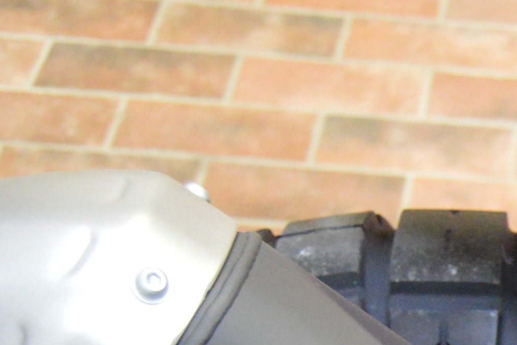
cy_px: 689
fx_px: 1738
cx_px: 833
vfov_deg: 10.4
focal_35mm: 121
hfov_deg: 15.3
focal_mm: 18
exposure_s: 1/40
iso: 3200
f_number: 3.5
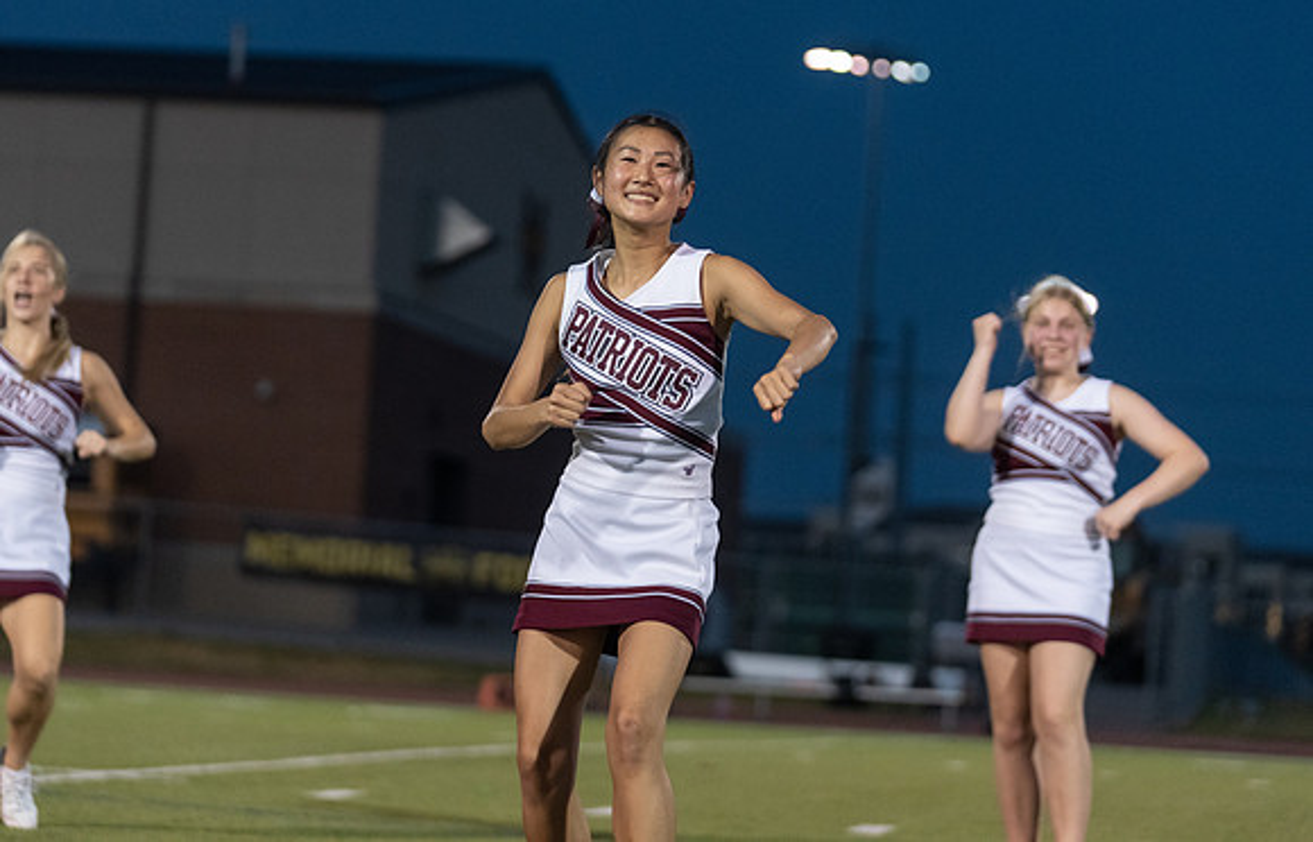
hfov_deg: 16.0
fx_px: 4683
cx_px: 610
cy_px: 291
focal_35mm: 130
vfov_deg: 10.3
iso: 3200
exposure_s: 1/1000
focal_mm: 102
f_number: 2.8
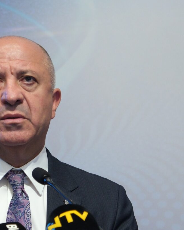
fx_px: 1253
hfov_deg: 8.2
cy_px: 164
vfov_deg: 10.5
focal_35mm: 184
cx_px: -83
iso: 1250
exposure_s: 1/80
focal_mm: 41.4
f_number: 2.8
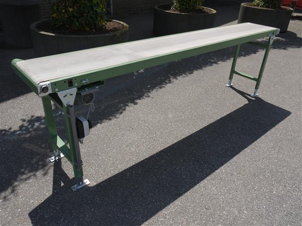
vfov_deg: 46.8
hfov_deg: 60.0
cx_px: 151
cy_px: 113
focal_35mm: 30
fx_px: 262
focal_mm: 15
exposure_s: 1/200
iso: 100
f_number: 11
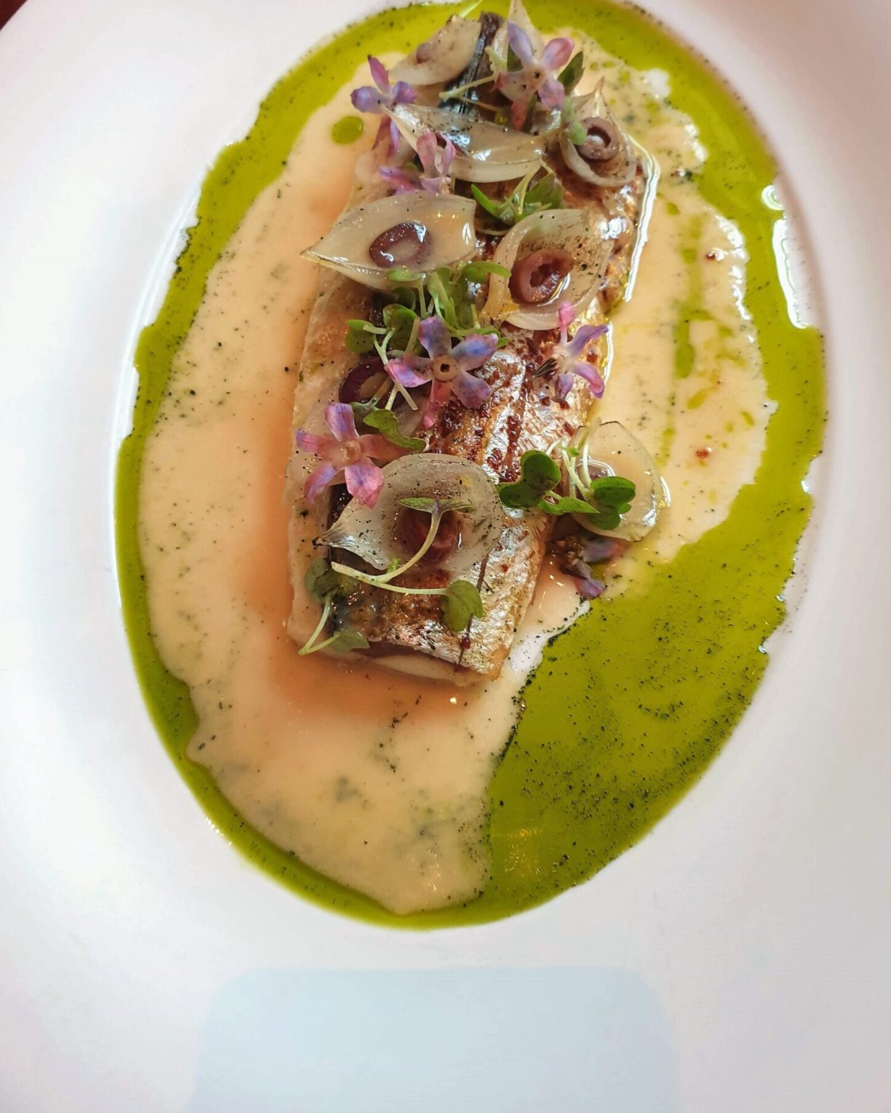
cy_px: 507
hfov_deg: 51.5
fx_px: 923
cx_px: 451
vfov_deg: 62.1
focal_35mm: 28
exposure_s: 1/13
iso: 250
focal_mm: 4.3
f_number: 1.5
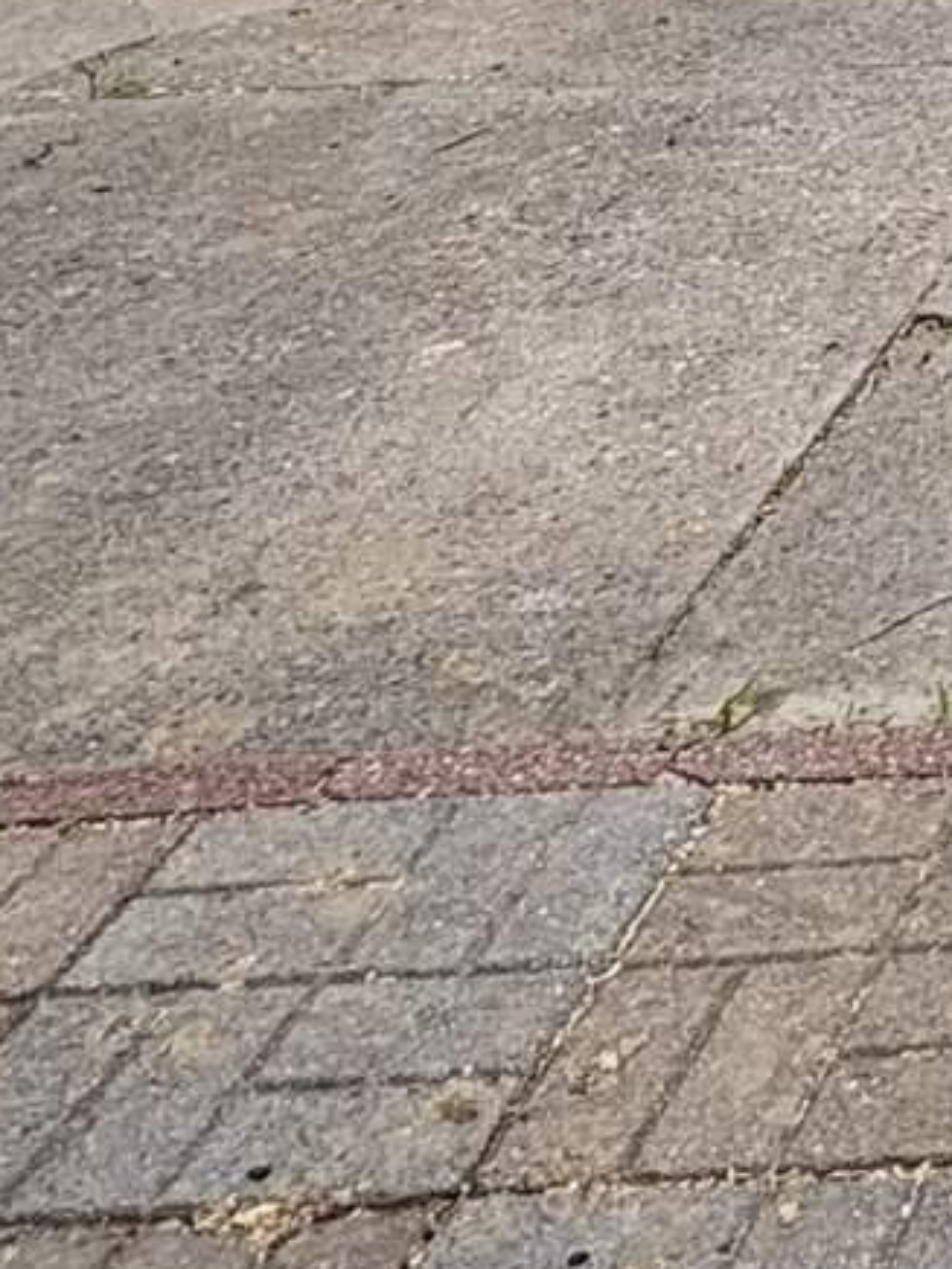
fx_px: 2714
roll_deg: +0.6
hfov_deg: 15.4
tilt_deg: -2.6
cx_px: 1968
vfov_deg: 20.7
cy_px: -832
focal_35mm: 74
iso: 40
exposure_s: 1/356
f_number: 2.2
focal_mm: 2.22
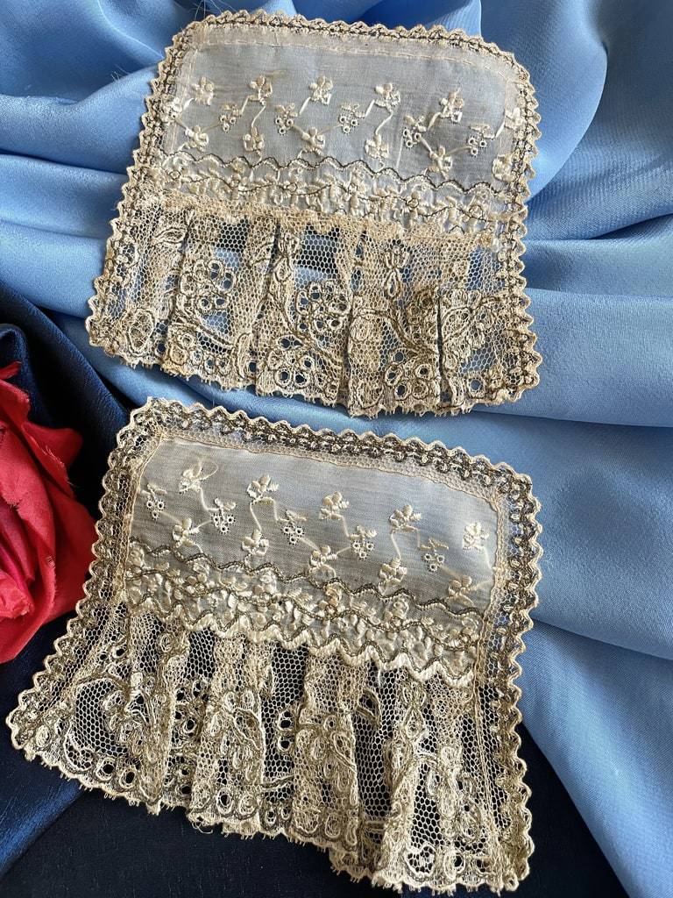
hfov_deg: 53.1
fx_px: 674
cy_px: 449
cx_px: 336
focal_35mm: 26
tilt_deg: -70.7
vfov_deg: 67.3
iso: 100
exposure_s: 1/50
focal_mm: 4.2
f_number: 1.6
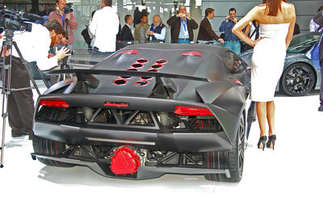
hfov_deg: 37.9
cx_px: 162
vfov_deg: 25.7
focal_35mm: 52
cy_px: 108
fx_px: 471
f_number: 4.5
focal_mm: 35
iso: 400
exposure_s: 1/60
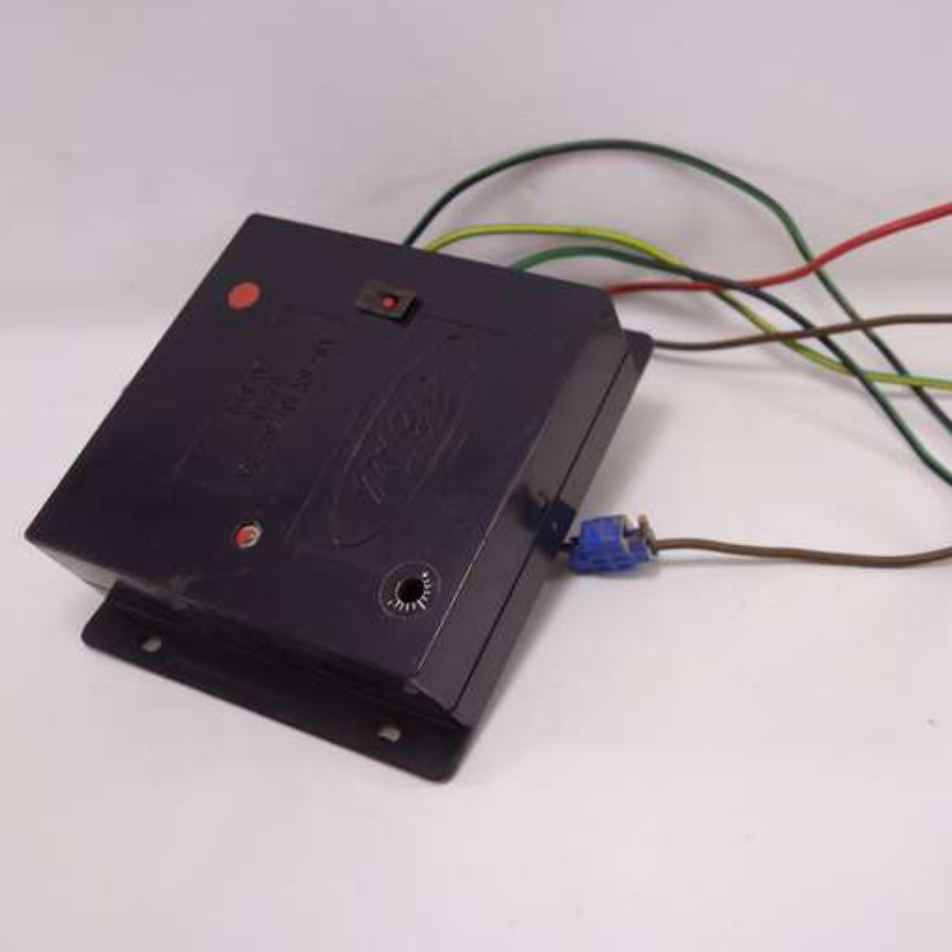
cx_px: 686
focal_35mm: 36
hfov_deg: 44.8
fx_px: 1120
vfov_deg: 46.0
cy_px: 474
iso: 125
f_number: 2.5
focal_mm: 10.4
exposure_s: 1/100
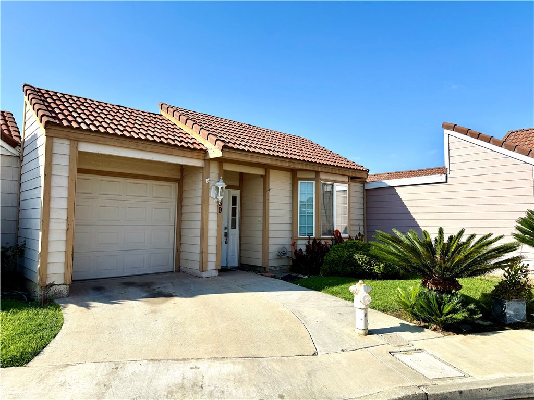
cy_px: 200
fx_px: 370
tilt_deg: +3.8
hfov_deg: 71.6
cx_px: 267
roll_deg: -0.7
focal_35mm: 24
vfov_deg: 56.8
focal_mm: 6.76
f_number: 1.78
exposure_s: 1/4405
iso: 80
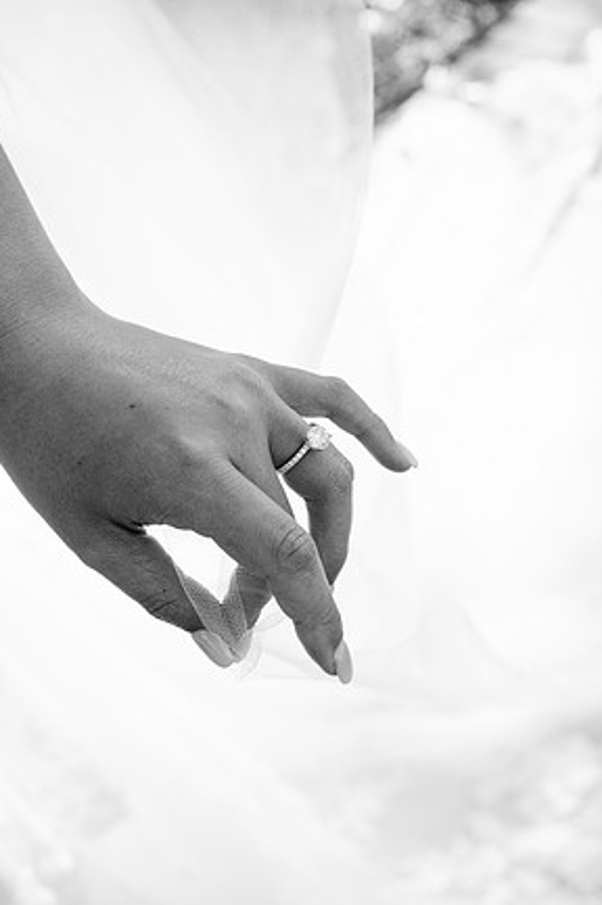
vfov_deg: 38.2
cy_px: 447
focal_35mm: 52
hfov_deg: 26.0
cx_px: 305
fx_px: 1306
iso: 200
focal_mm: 50
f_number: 6.3
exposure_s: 1/250
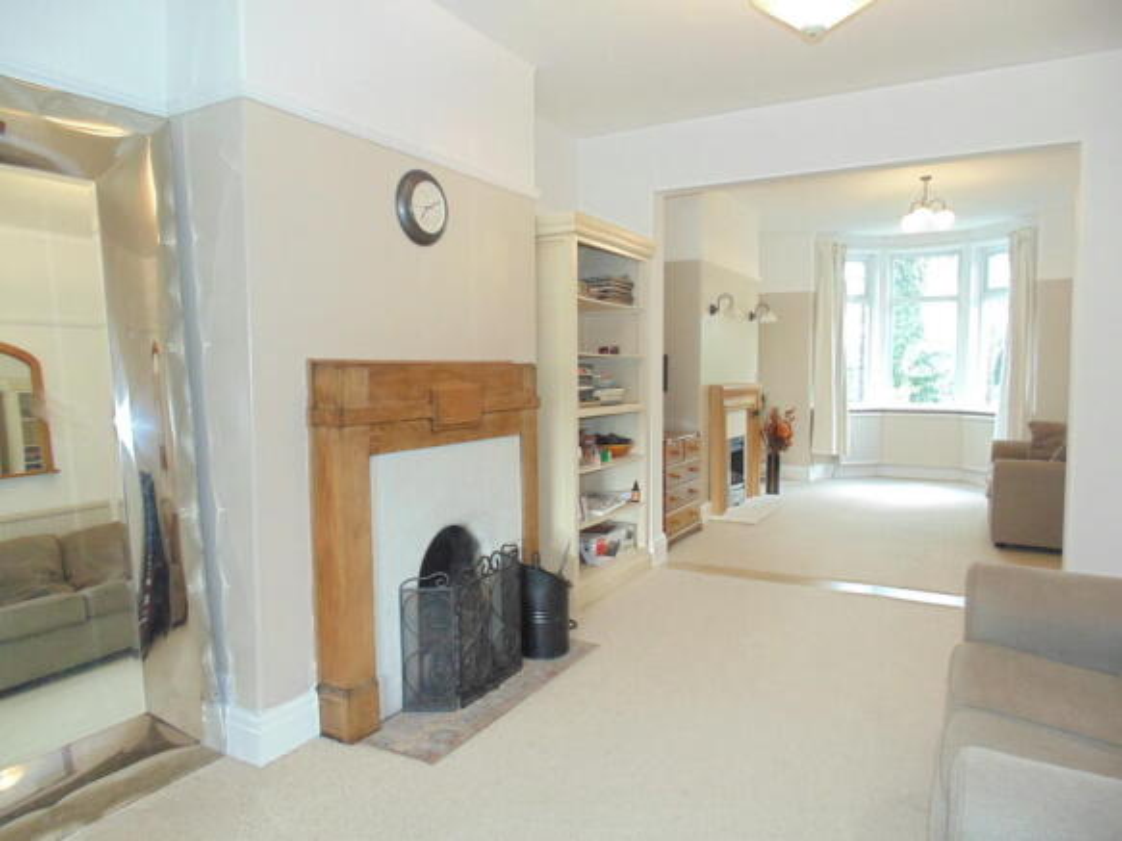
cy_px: 420
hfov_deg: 76.4
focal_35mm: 22
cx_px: 561
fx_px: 713
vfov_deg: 61.1
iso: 400
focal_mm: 4
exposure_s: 1/30
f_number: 3.1
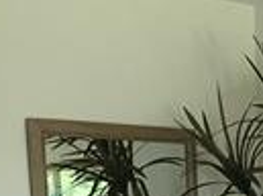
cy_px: 407
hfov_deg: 14.2
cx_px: 314
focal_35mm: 135
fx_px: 1023
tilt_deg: -9.2
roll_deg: +1.3
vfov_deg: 10.0
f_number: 1.8
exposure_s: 1/20
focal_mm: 3.99
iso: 40
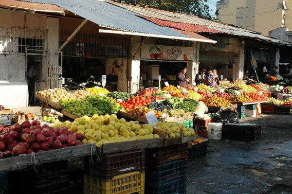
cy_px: 97
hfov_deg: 42.4
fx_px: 377
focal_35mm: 46
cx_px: 146
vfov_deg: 28.9
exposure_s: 1/250
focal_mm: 31
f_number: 8
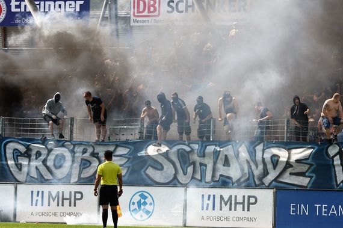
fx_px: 2285
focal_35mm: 240
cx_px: 172
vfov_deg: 5.7
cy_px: 114
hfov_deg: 8.6
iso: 125
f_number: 4.5
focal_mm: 160
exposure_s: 1/1000
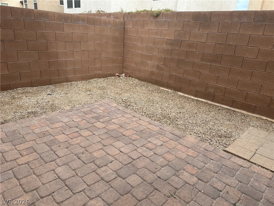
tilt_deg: -20.2
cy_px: 103
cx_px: 137
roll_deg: -3.6
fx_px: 190
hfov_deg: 71.6
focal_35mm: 24
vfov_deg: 56.8
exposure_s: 1/2155
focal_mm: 6.86
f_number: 1.78
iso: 80
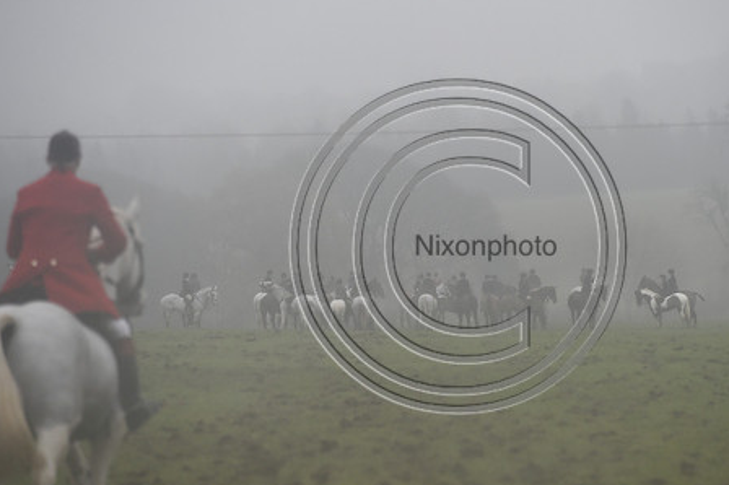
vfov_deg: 5.3
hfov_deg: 8.0
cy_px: 225
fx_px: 5241
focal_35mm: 259
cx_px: 439
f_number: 5
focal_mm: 200
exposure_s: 1/1000
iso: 1800
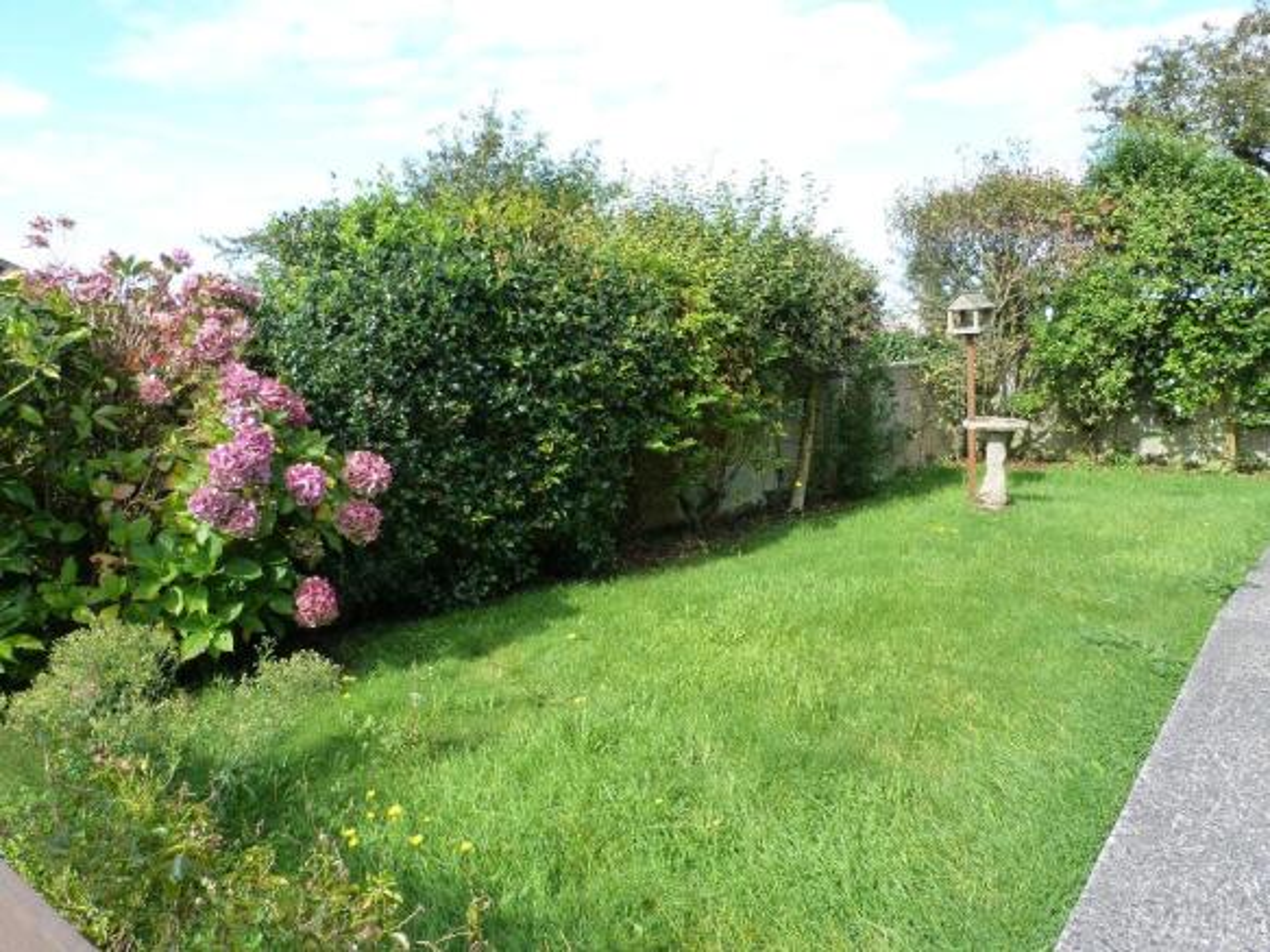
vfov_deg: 54.9
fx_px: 917
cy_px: 476
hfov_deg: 69.4
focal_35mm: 25
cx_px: 635
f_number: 4
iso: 125
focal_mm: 4.5
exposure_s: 1/160
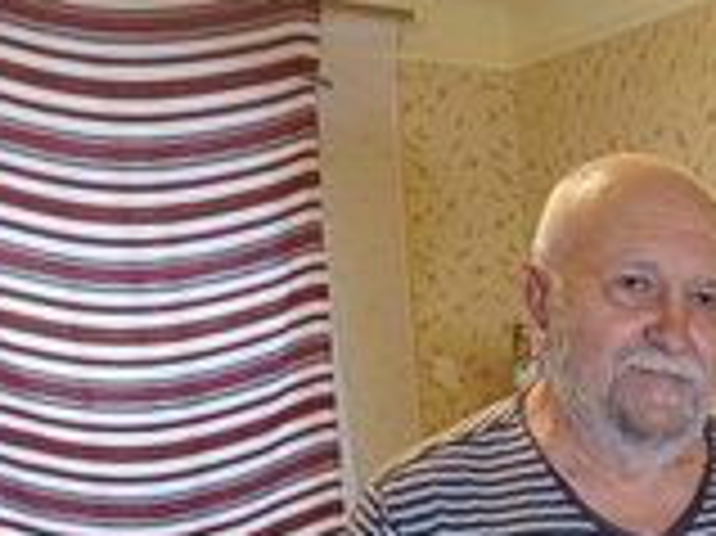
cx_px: 838
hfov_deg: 27.4
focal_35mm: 63
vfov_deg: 21.4
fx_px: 1302
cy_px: 662
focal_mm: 4.65
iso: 500
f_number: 1.8
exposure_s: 1/25
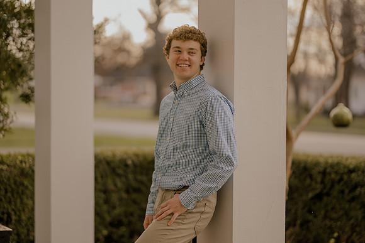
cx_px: 182
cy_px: 122
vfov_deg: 16.1
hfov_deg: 23.9
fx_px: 862
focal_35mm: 85
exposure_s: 1/500
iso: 100
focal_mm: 85
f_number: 1.4
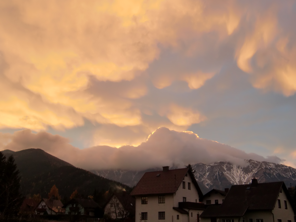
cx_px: 148
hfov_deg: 46.8
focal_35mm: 40
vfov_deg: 36.0
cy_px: 111
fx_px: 342
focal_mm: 7.1
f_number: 3.8
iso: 64
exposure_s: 1/60
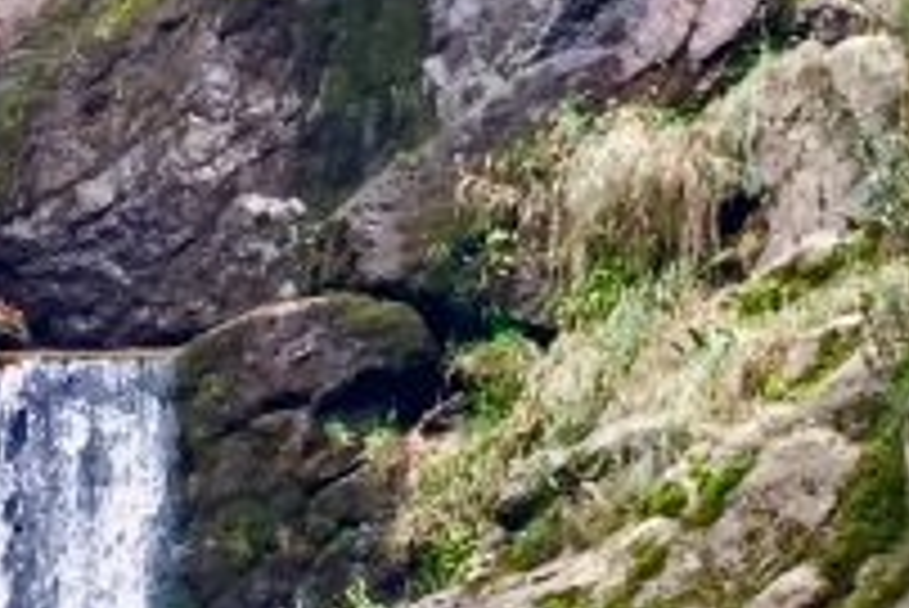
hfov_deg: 13.8
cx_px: 450
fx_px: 3765
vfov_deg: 9.2
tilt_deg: +11.3
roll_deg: +2.2
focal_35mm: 149
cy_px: 36
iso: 40
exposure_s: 1/33
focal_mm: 4.15
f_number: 2.2
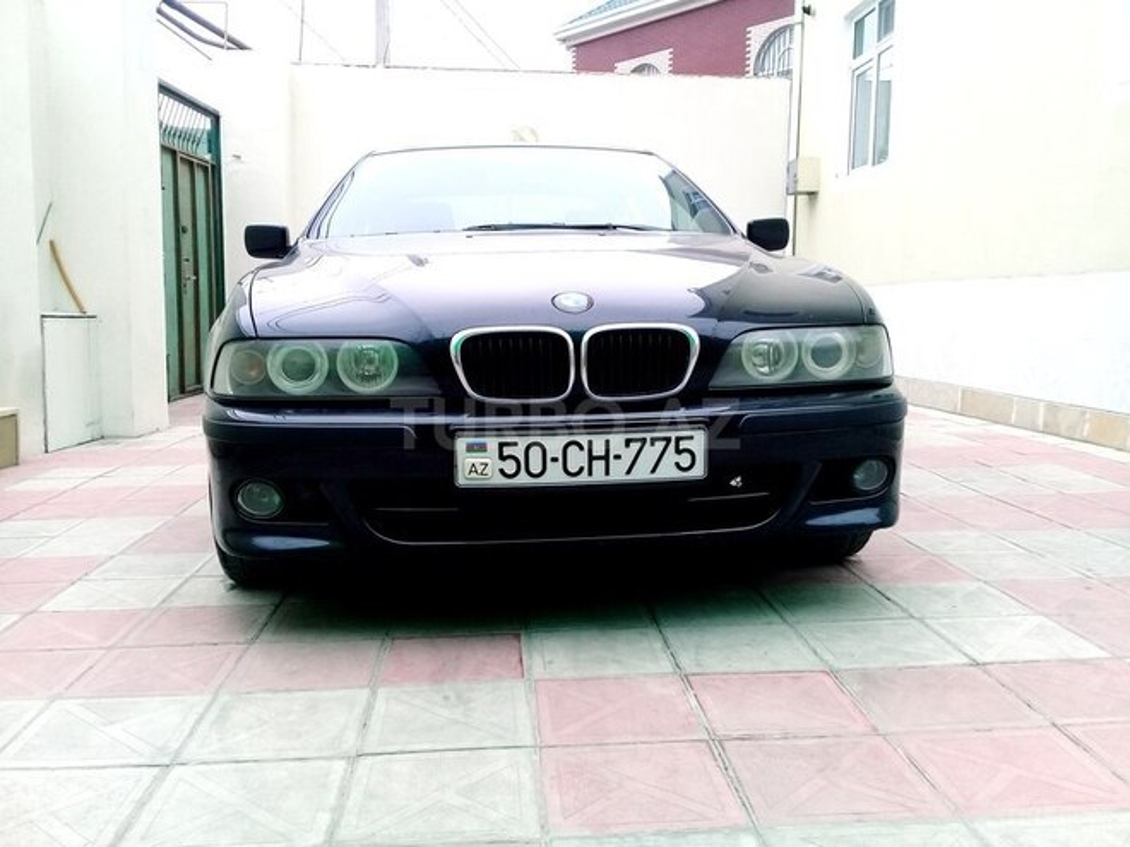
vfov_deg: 45.4
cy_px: 424
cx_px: 565
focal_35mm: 31
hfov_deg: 58.4
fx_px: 1012
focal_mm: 3.3
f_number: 2.2
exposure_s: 1/50
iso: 64
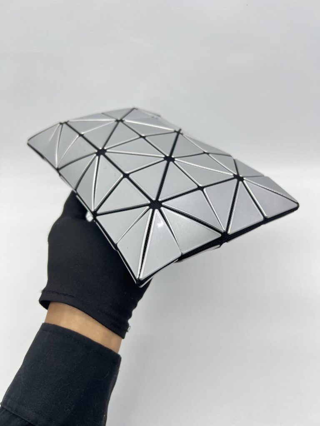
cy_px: 213
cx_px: 160
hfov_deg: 53.1
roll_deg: +6.7
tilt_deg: -43.0
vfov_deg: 67.3
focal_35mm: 26
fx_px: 320
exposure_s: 1/128
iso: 32
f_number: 1.5
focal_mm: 5.7
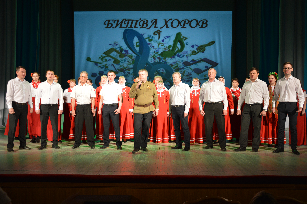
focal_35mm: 33
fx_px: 281
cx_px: 154
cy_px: 102
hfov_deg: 57.3
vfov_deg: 39.9
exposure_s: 1/60
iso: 500
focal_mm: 22
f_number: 3.8
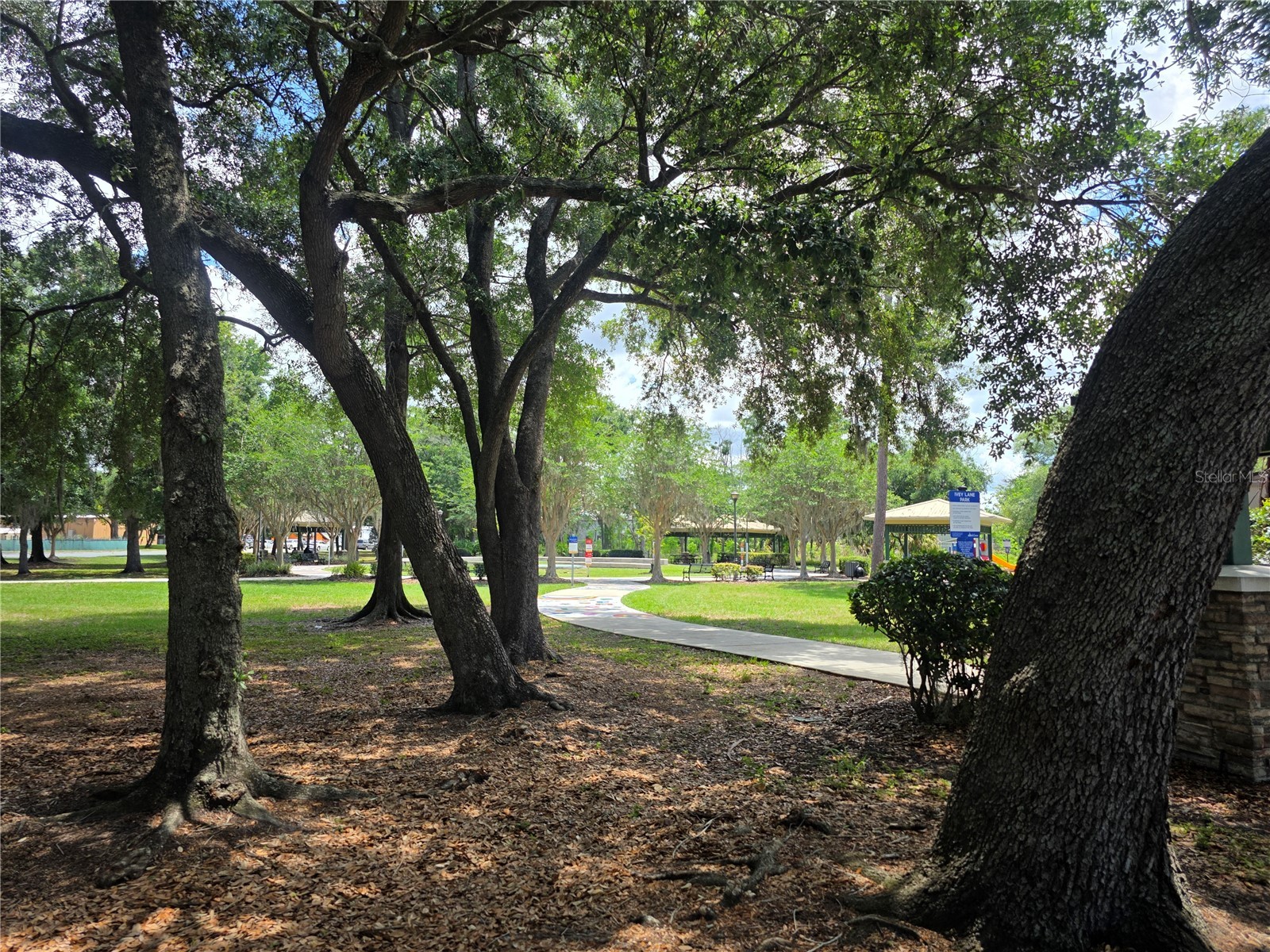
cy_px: 476
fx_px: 844
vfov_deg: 58.9
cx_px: 635
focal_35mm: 23
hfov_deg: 73.9
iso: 80
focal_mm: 6.3
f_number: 1.7
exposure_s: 1/1930
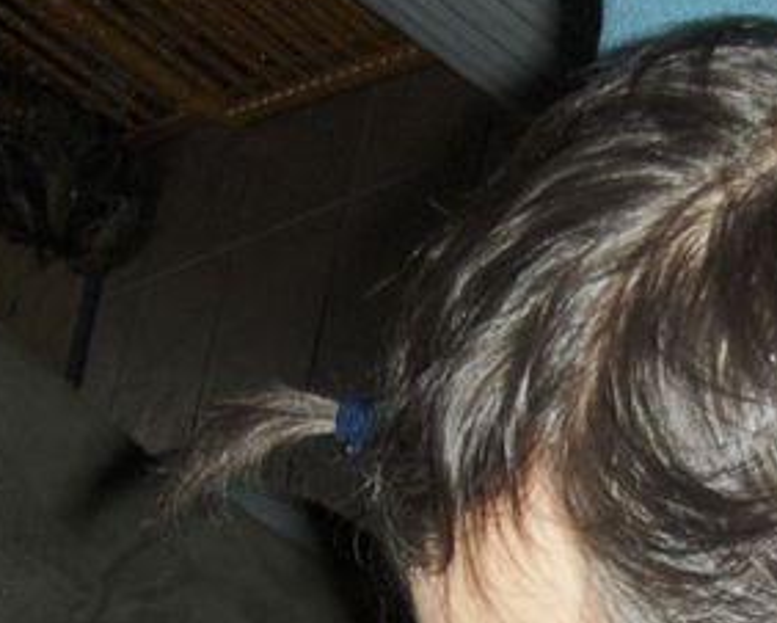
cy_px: 540
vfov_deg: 16.7
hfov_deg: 20.7
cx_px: 642
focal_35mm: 91
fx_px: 2094
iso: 100
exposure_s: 1/60
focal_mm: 6.5
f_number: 3.5
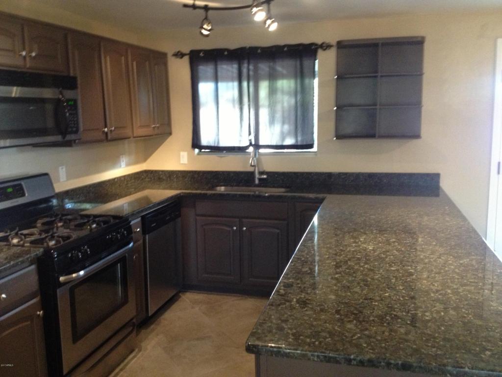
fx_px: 508
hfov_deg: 52.6
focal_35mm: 35
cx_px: 251
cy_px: 188
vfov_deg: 40.7
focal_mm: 4.28
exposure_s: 1/20
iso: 400
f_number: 2.4
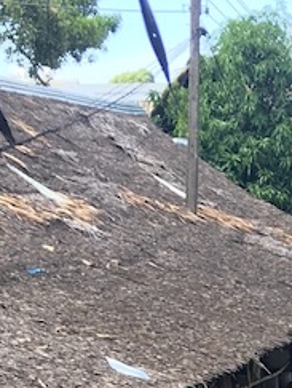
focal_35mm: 143
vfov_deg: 12.3
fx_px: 1604
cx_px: 504
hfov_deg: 9.9
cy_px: 766
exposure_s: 1/216
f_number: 2.2
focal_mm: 4.15
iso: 25
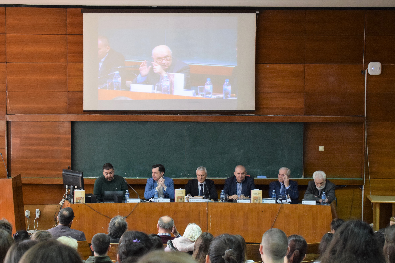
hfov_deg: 36.9
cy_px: 132
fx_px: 592
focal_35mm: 54
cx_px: 198
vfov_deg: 25.1
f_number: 4.8
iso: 2000
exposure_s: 1/60
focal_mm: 36
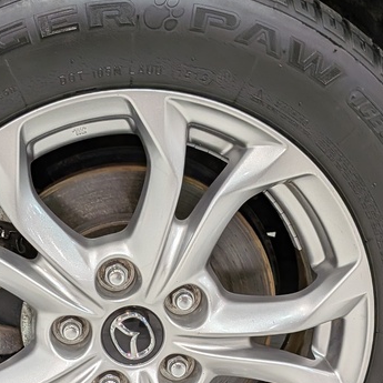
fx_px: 789
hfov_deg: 27.1
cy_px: 298
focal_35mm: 63
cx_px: 119
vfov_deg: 26.9
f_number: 1.7
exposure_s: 1/252
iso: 31
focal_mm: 4.53
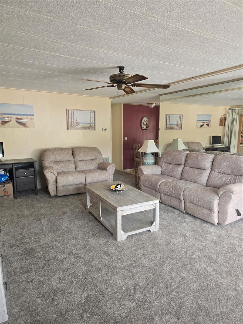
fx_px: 215
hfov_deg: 58.9
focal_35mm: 23
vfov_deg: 73.9
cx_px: 122
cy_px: 162
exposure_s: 1/180
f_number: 1.7
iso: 250
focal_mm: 6.3
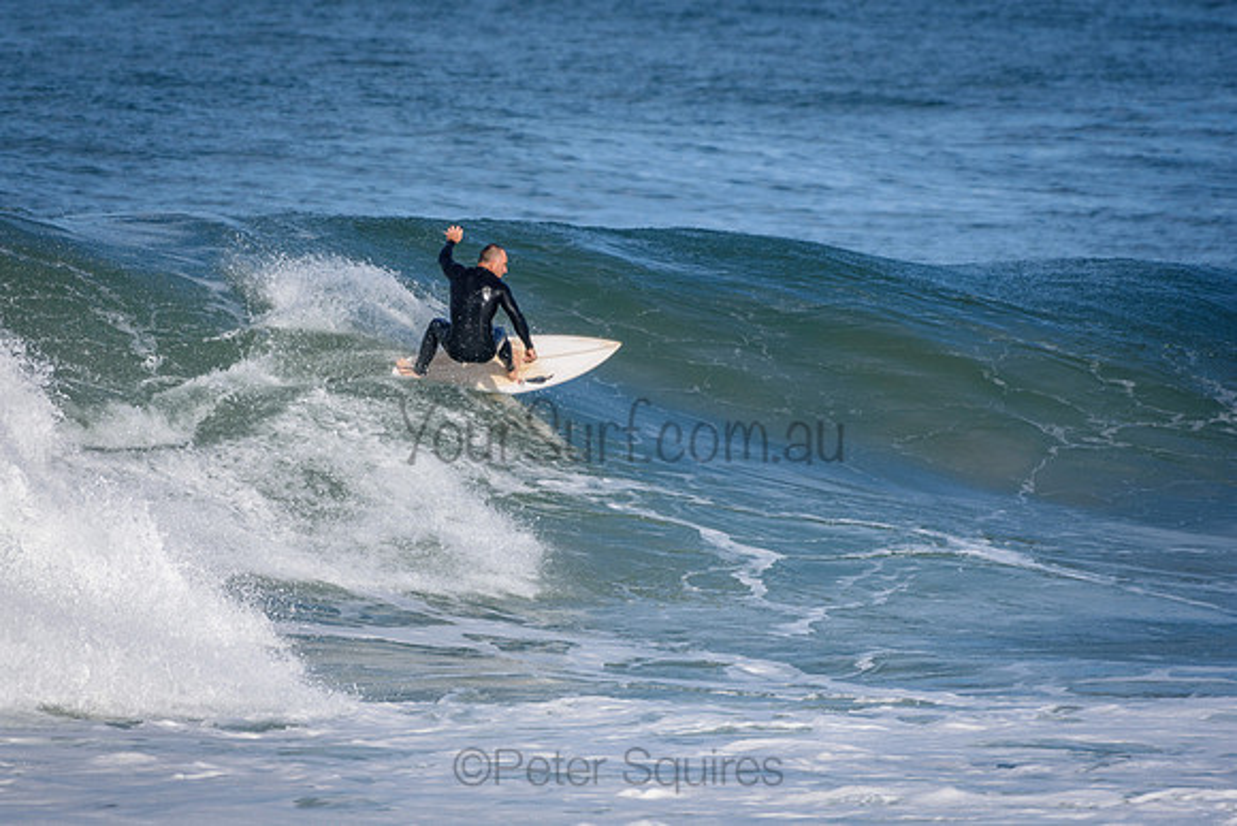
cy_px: 413
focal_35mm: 630
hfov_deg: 3.3
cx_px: 618
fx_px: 21652
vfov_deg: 2.2
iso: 250
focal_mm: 420
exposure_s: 1/2000
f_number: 5.6
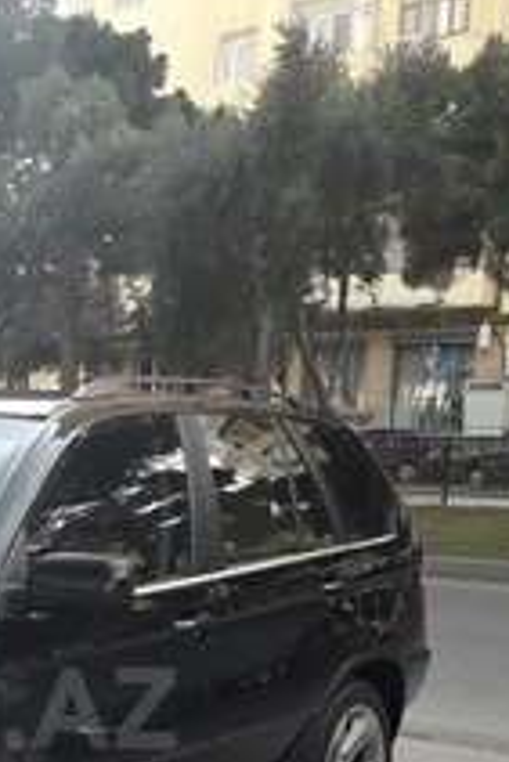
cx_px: -101
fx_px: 1397
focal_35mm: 66
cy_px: 708
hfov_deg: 19.4
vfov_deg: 29.1
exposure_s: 1/279
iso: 40
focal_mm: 3.6
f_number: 1.9
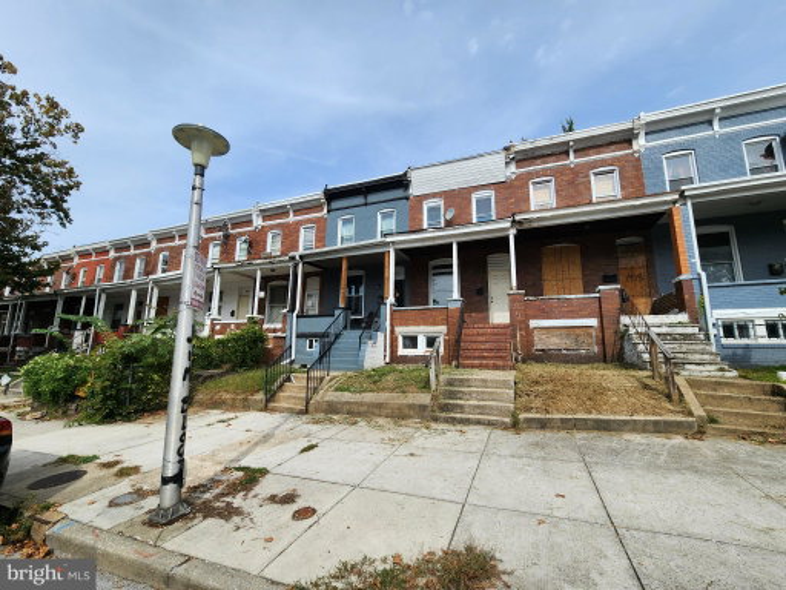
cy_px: 295
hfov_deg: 106.2
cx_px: 393
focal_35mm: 13
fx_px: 295
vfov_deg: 89.9
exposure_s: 1/2054
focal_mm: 2.2
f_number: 2.2
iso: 50
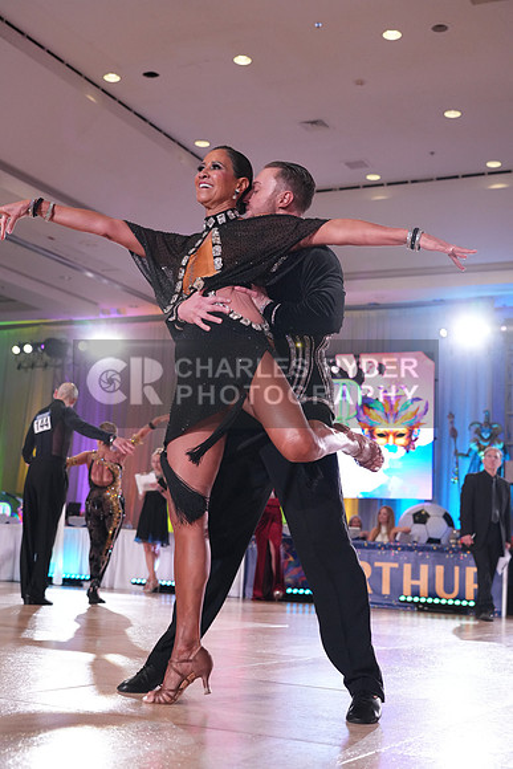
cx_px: 256
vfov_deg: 39.6
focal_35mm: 50
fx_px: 1068
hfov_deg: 27.0
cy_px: 384
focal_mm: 50
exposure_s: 1/500
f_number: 4
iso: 2500
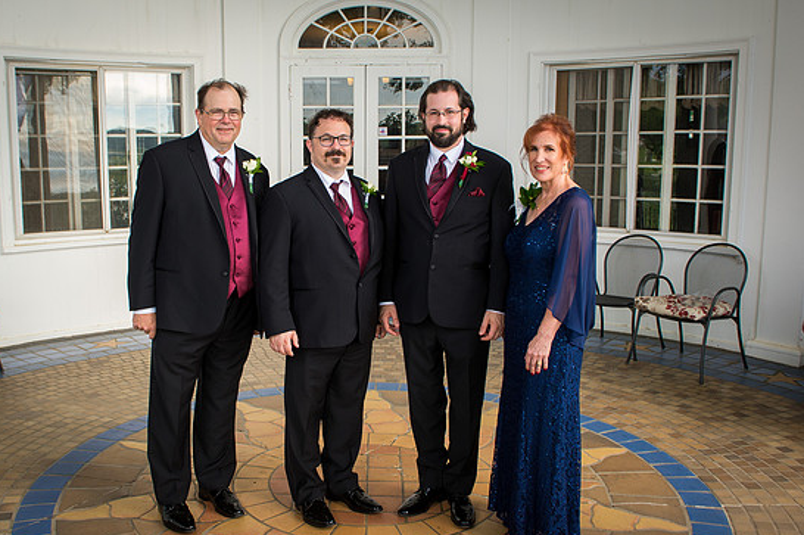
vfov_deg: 37.8
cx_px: 342
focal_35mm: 35
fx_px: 781
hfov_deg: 54.3
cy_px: 263
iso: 400
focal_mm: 24
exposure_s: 1/250
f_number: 4.8
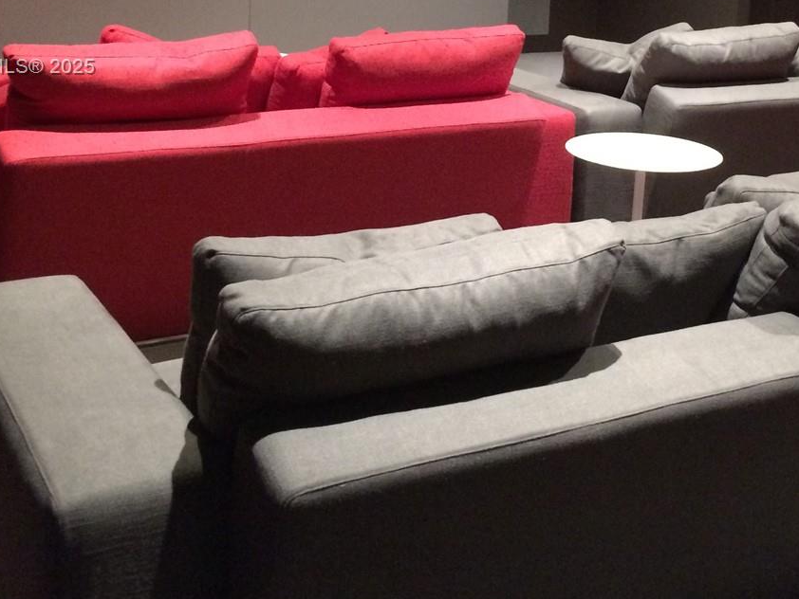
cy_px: 68
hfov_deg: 33.4
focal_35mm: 57
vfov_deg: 25.0
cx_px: 550
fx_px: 1316
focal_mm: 4.12
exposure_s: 1/15
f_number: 2.2
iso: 320
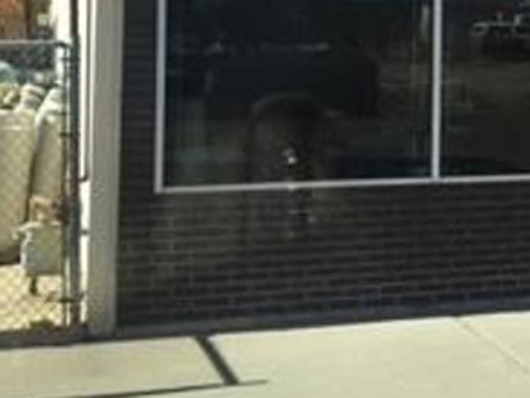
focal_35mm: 101
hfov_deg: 17.6
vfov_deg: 14.5
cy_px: 14
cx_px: 773
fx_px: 1548
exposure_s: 1/1166
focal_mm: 4.15
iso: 25
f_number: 2.2
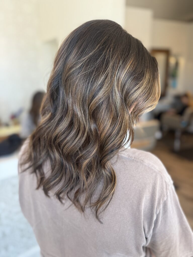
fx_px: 178
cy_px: 128
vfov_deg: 71.6
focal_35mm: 24
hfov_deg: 56.8
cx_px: 96
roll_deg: +1.3
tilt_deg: -16.5
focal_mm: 6.76
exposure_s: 1/120
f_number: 1.78
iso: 80
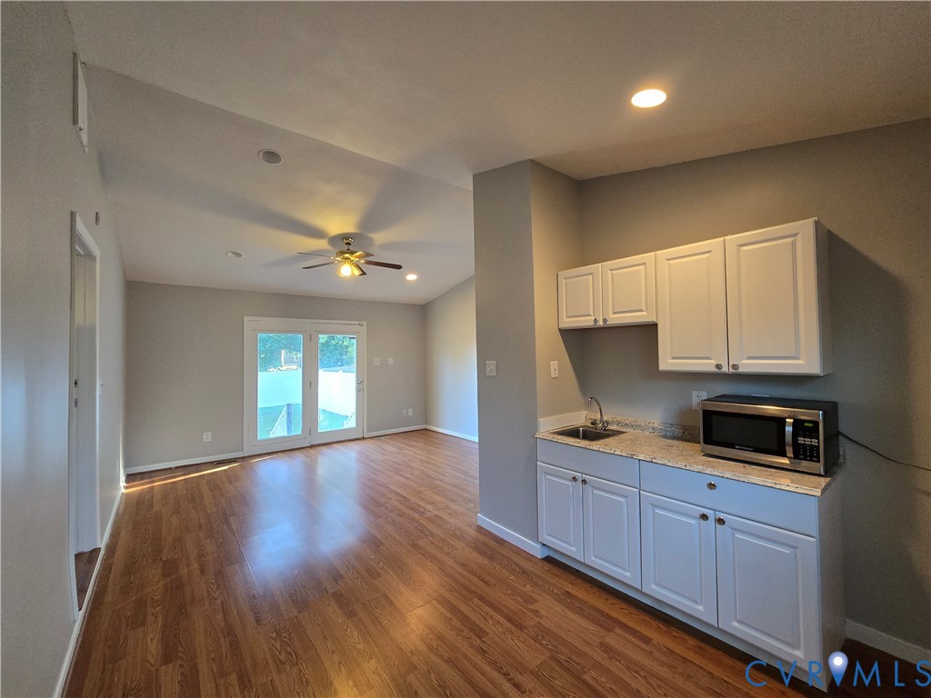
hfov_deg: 106.2
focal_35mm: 13
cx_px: 466
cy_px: 349
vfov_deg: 89.9
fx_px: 350
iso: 250
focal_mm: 2.2
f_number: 2.2
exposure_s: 1/60
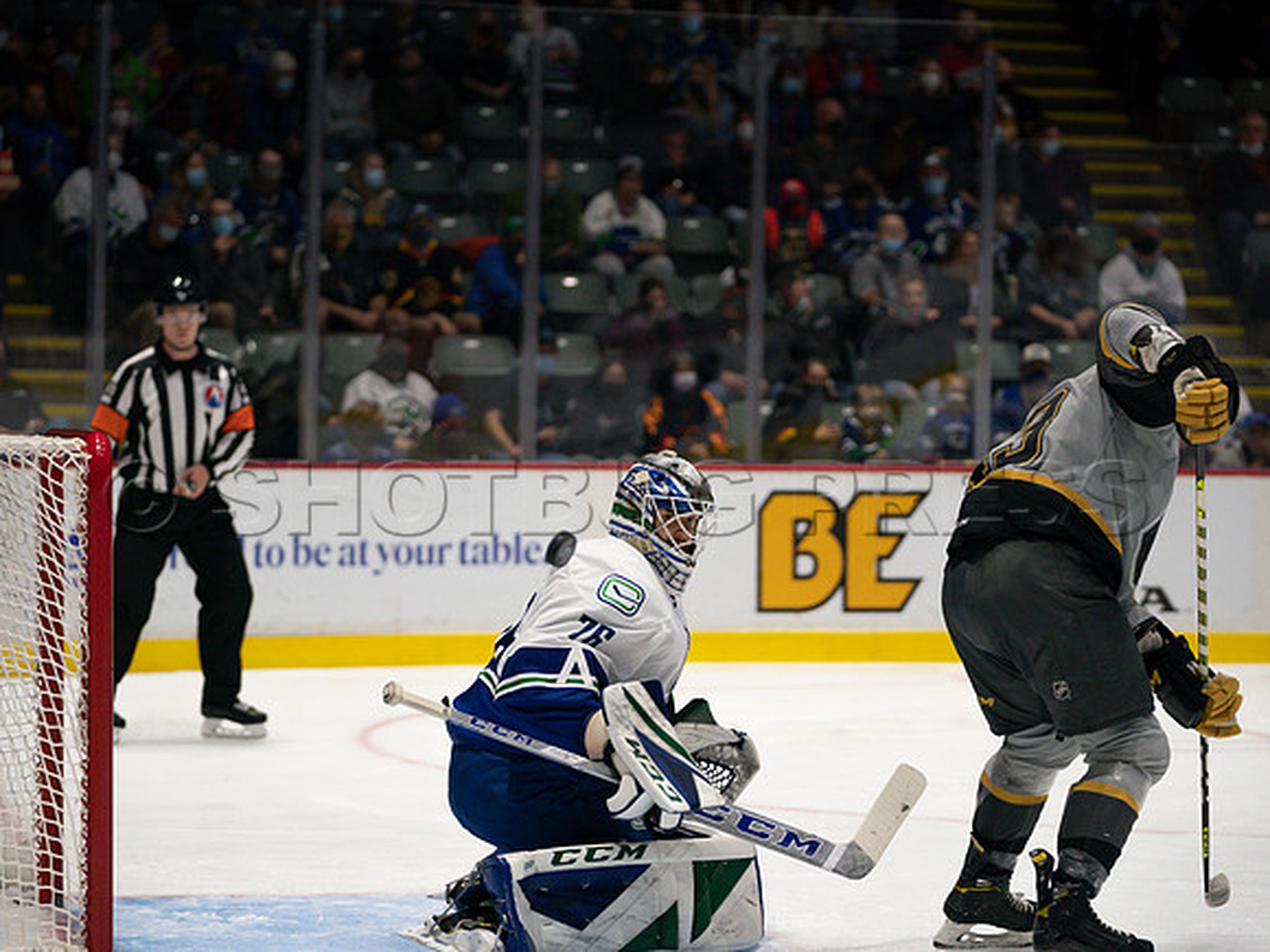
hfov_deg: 16.5
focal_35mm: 119
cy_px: 476
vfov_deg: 12.4
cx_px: 635
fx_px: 4383
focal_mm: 104
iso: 2000
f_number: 2.8
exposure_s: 1/1250
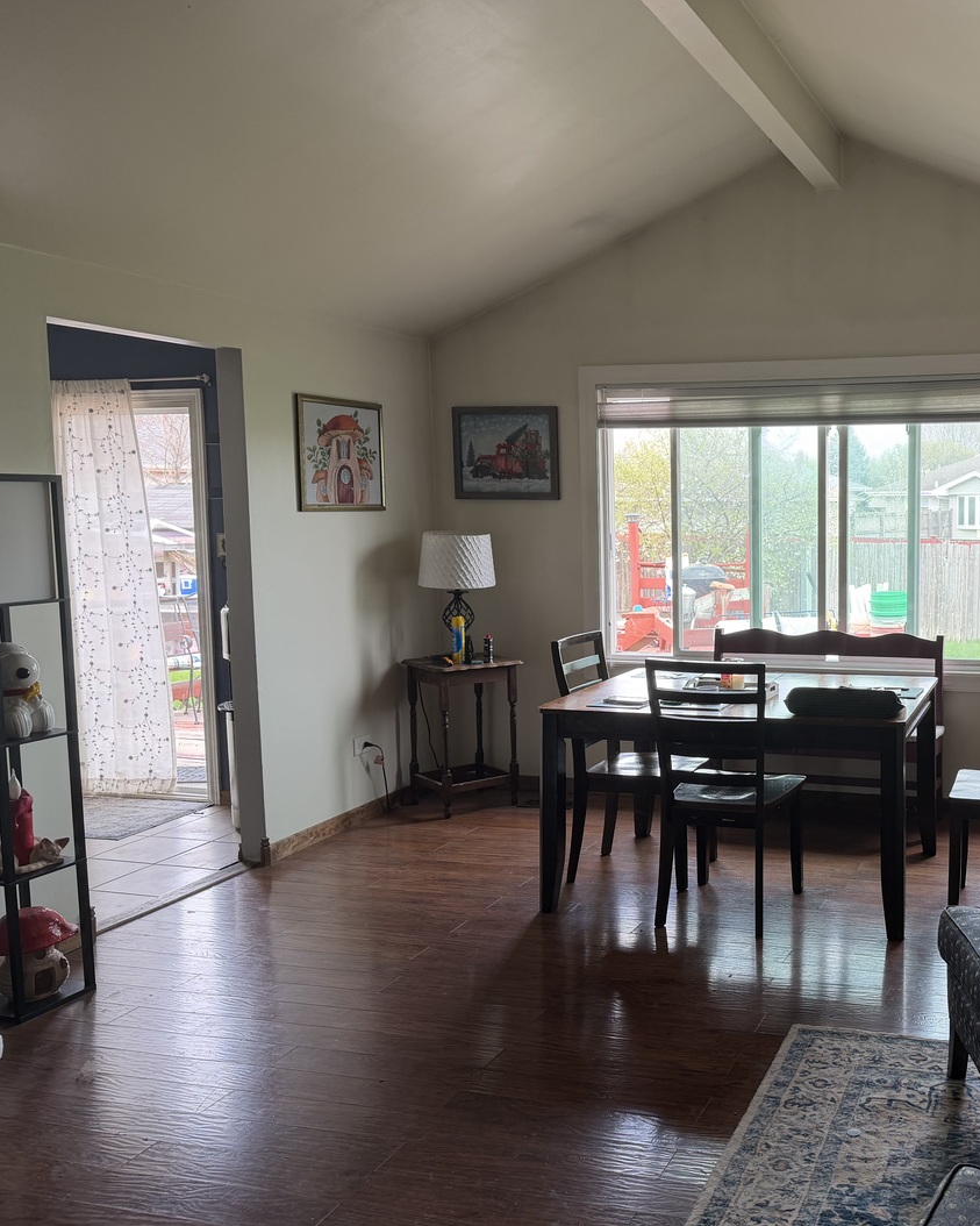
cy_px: 618
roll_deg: +0.5
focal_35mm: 32
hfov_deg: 43.1
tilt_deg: -5.9
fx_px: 1160
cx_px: 818
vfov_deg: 55.7
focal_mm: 6.76
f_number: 1.78
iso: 100
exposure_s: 1/120
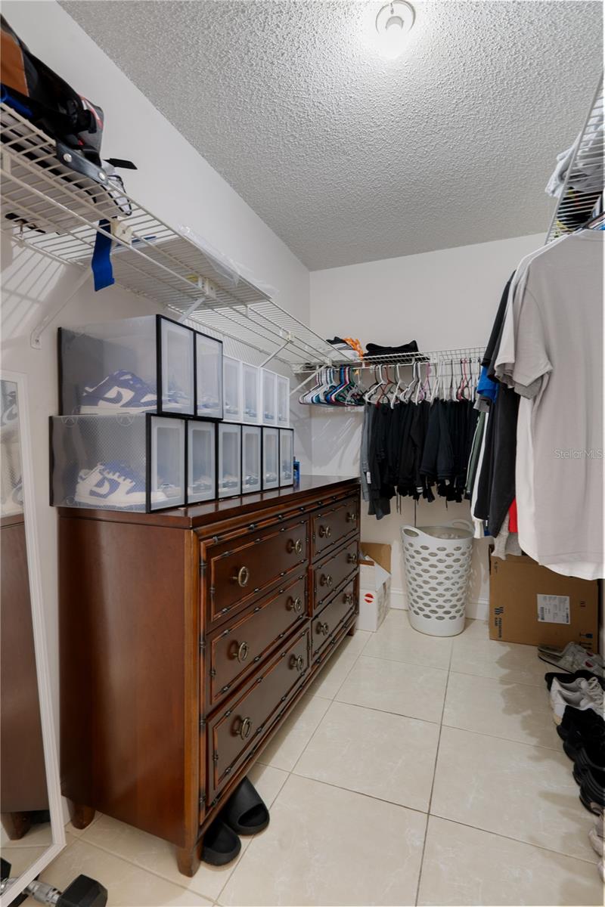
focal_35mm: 16
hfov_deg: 73.7
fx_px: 403
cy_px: 454
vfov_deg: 96.7
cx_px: 302
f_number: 9
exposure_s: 4
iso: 320
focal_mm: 16
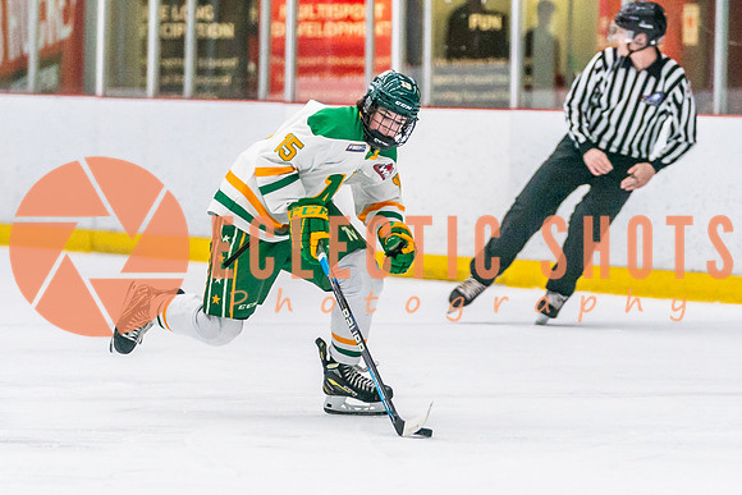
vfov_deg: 3.5
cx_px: 349
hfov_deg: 5.2
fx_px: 8158
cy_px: 197
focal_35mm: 396
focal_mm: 168
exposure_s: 1/1250
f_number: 2.8
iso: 3200
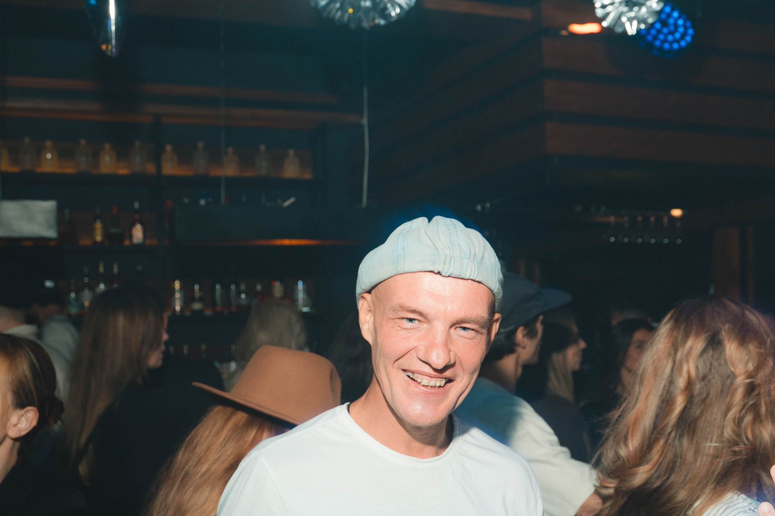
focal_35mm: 43
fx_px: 926
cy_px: 332
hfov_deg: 45.4
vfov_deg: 31.0
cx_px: 392
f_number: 5
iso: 320
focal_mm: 28
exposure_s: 1/10
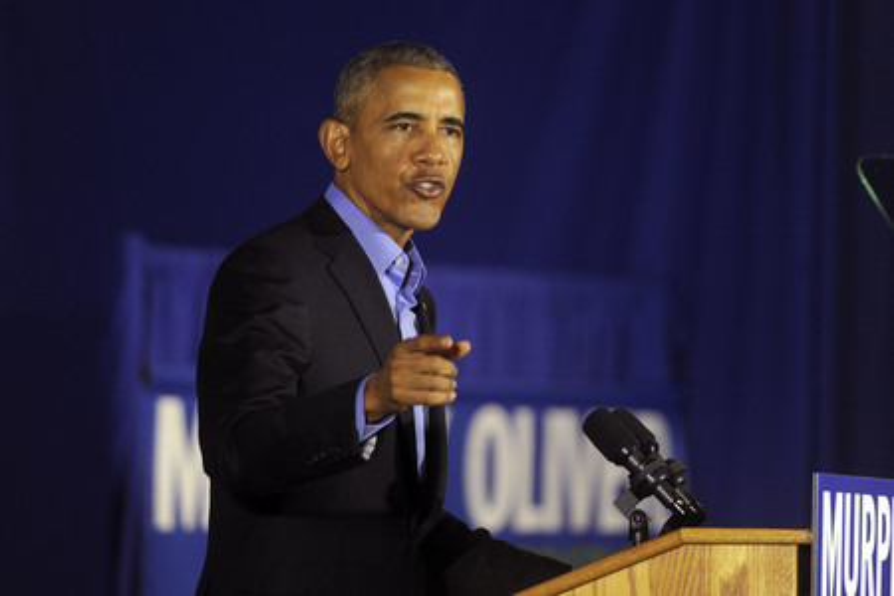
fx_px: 7449
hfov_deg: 6.9
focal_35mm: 300
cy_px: 298
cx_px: 447
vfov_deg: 4.6
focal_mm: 300
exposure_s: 1/320
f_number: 4
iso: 1600
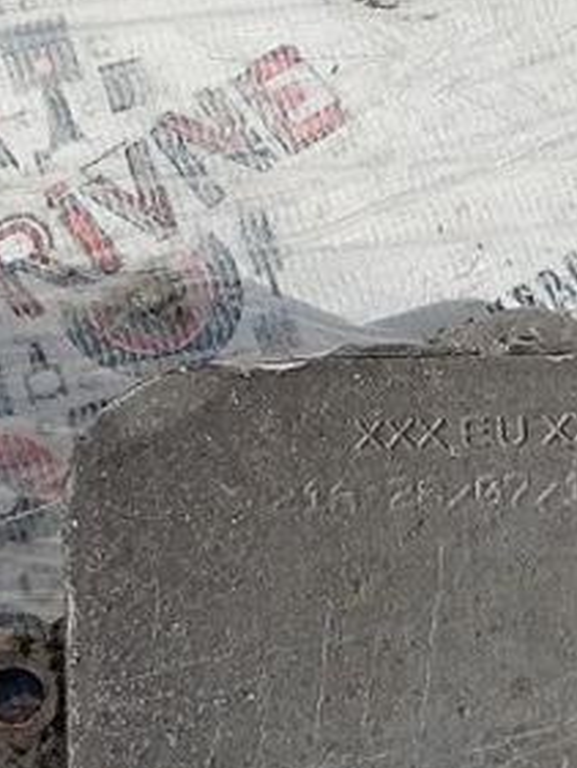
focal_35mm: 118
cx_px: 491
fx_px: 2621
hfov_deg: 12.5
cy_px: 634
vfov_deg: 16.5
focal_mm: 3.96
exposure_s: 1/990
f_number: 1.8
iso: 52
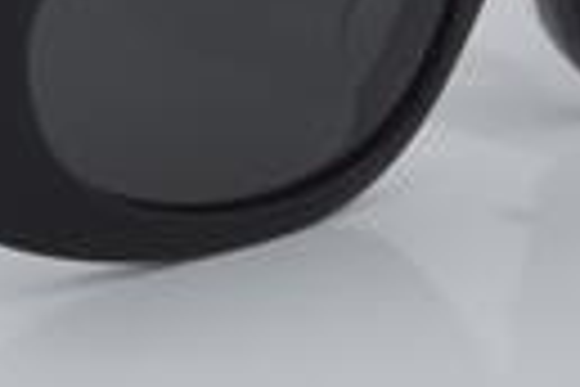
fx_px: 3754
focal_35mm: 233
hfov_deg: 8.8
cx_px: 54
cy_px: -108
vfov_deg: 5.9
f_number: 32
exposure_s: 1/4
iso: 100
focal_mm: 50
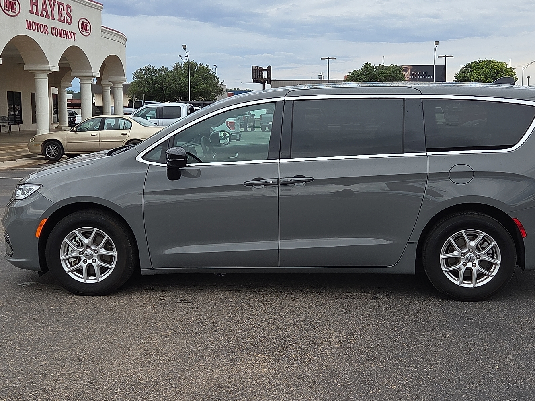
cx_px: 298
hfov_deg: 38.1
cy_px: 179
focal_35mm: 50
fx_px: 773
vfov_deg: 29.1
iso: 76
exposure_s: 1/2000
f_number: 1.8
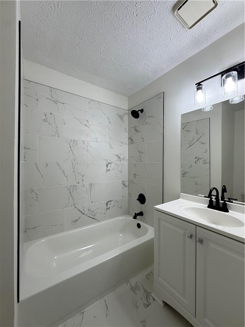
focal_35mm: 14
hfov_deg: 85.7
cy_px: 164
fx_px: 132
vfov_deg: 102.1
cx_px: 122
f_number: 2.2
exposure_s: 1/120
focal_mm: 2.22
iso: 125
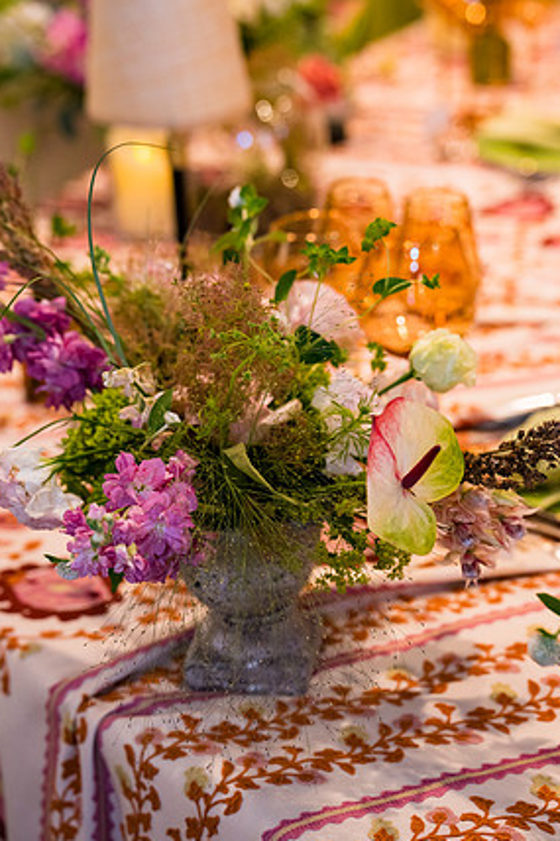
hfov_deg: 16.6
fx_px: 1915
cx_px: 283
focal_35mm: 82
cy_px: 424
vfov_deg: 24.8
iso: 1000
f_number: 3.5
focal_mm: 78
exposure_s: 1/100
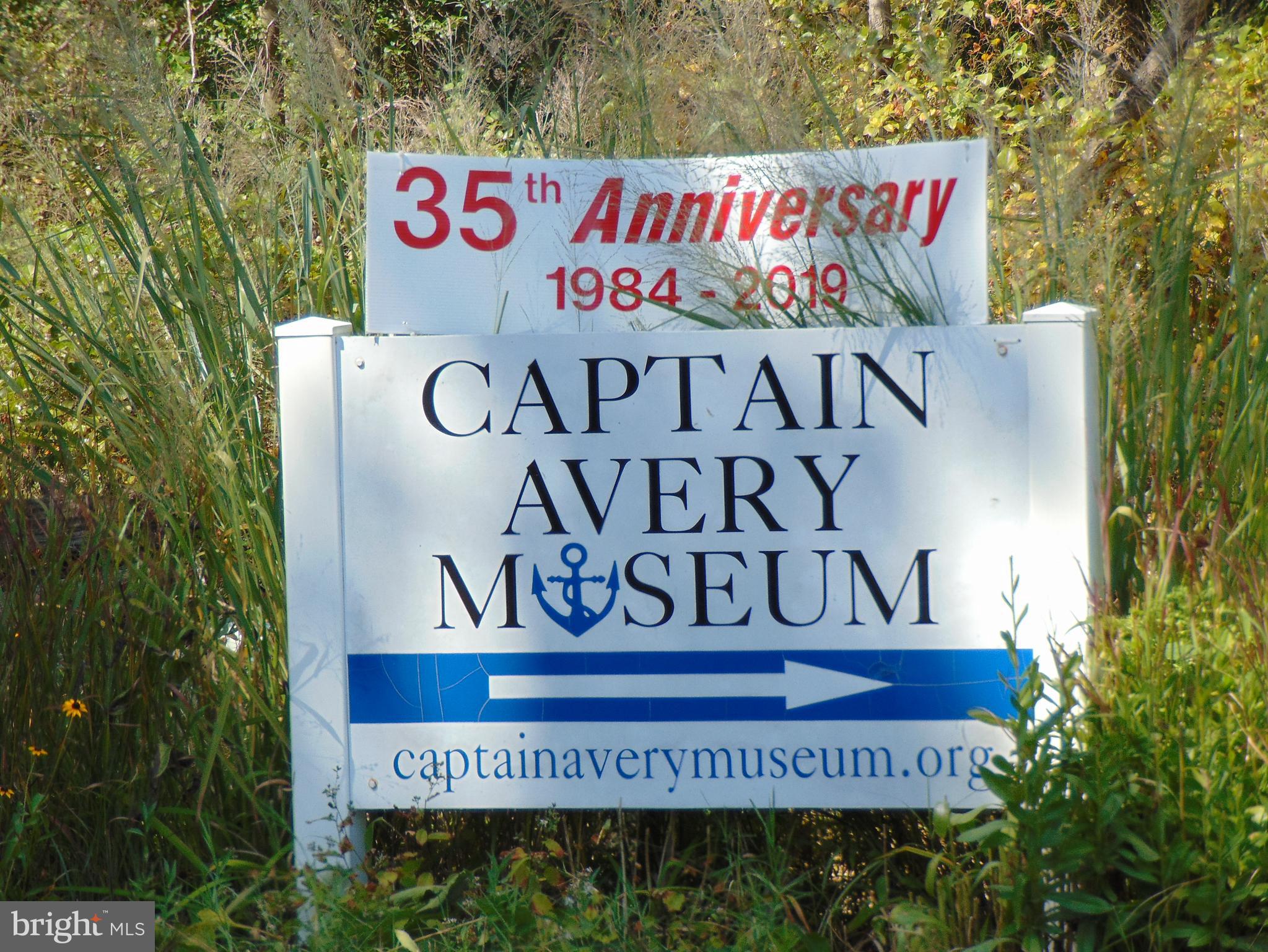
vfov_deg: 7.3
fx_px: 7437
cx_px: 634
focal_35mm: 203
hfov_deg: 9.7
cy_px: 476
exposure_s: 1/400
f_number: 4.1
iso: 80
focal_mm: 36.4
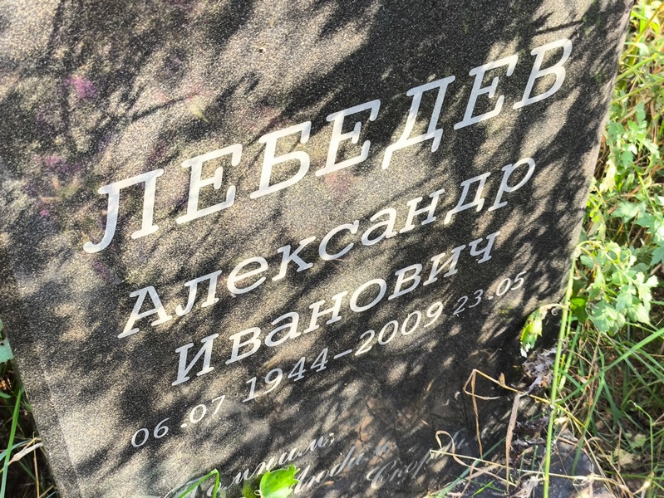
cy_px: 249
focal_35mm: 50
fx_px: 960
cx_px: 332
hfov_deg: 38.2
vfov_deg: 29.1
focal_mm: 4.71
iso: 80
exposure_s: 1/100
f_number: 1.7
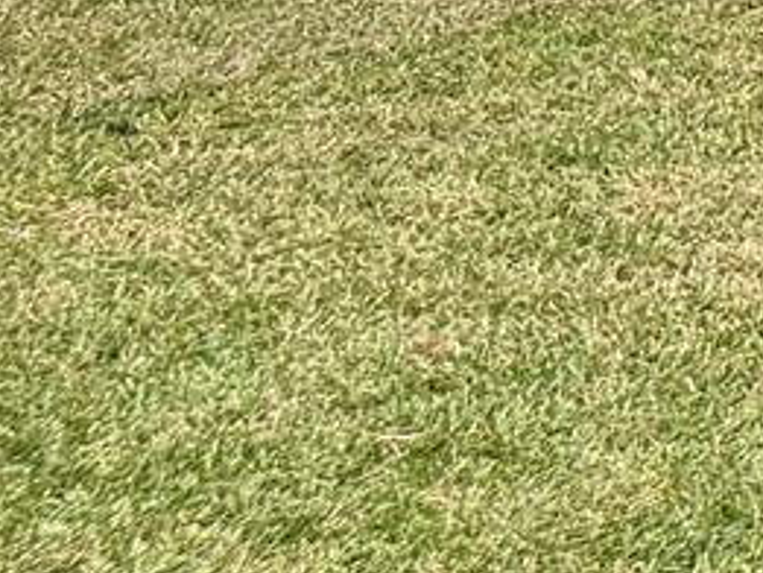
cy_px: -1432
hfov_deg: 8.2
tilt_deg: +1.9
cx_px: 2613
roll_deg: +1.2
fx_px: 4146
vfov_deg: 6.8
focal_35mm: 188
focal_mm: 6.76
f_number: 1.78
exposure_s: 1/2907
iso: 100
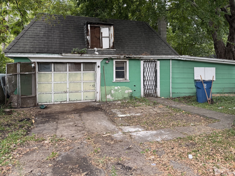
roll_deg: +0.5
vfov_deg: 46.5
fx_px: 204
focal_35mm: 30
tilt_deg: -0.3
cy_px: 69
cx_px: 128
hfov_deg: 59.9
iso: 100
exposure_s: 1/251
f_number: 1.78
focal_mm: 6.76
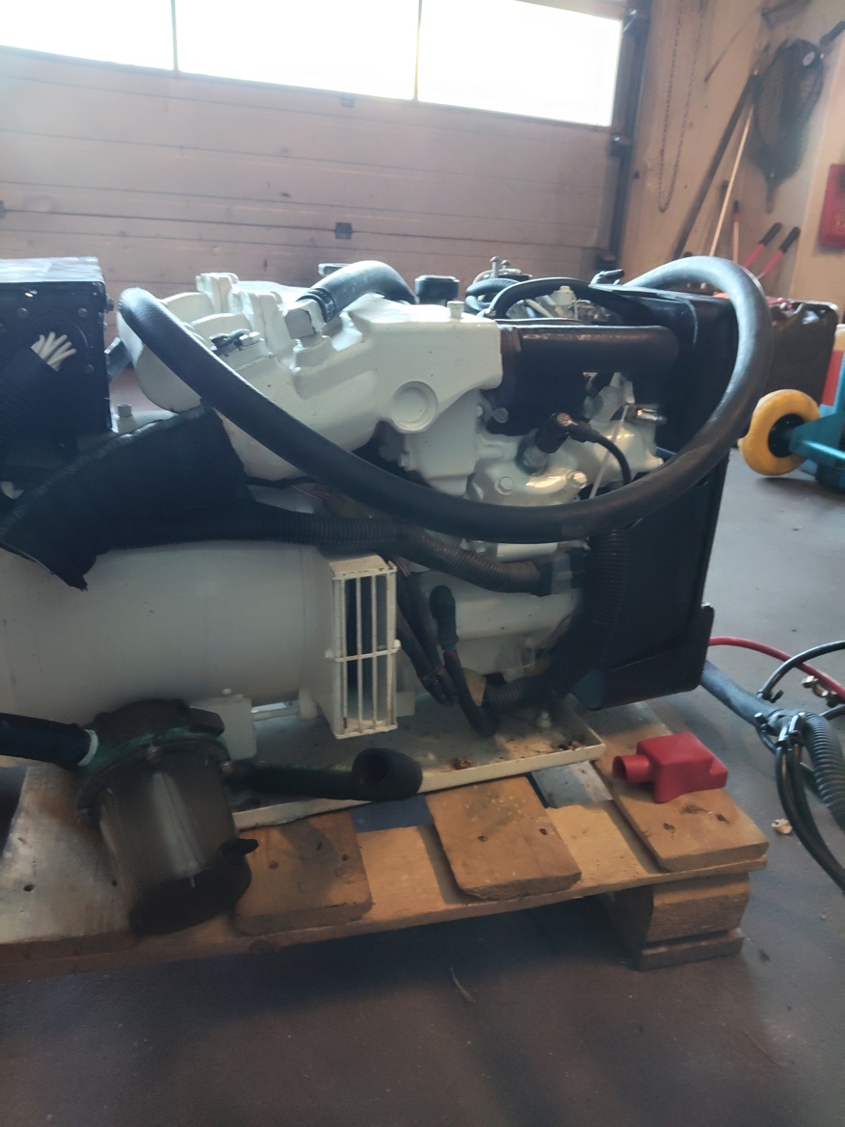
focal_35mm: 25
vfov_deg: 69.4
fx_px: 814
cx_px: 422
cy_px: 564
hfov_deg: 54.9
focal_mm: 4.15
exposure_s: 1/20
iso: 435
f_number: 1.8
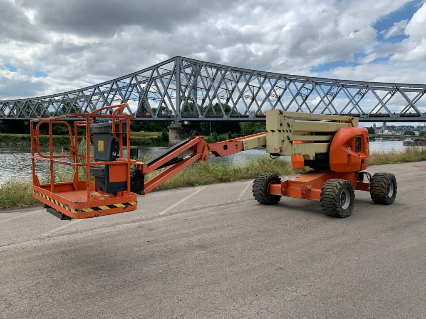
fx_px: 320
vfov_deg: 53.1
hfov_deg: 67.3
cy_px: 160
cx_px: 213
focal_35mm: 26
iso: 25
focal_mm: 4.25
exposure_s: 1/2257
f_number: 1.8
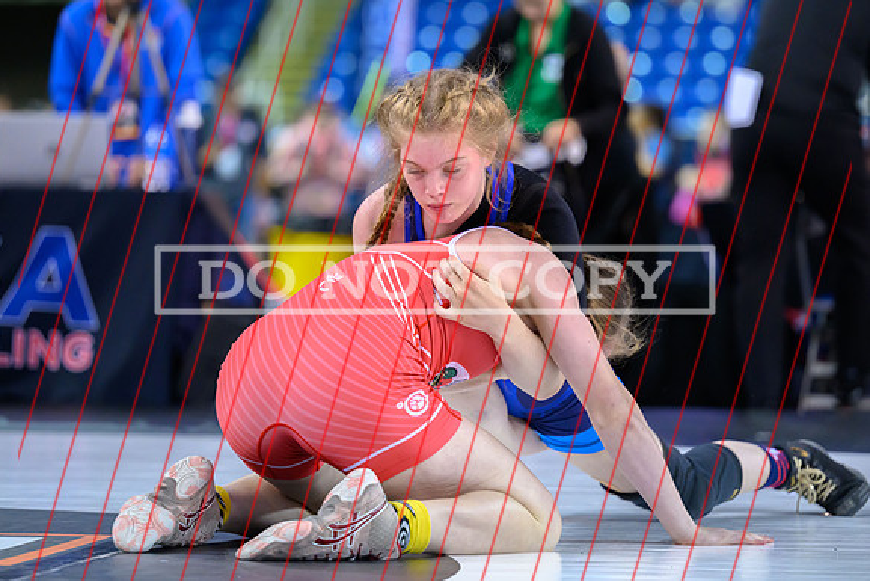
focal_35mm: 167
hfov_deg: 12.3
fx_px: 4037
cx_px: 417
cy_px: 234
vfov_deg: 8.2
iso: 3600
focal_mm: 135
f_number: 2.8
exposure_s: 1/1000
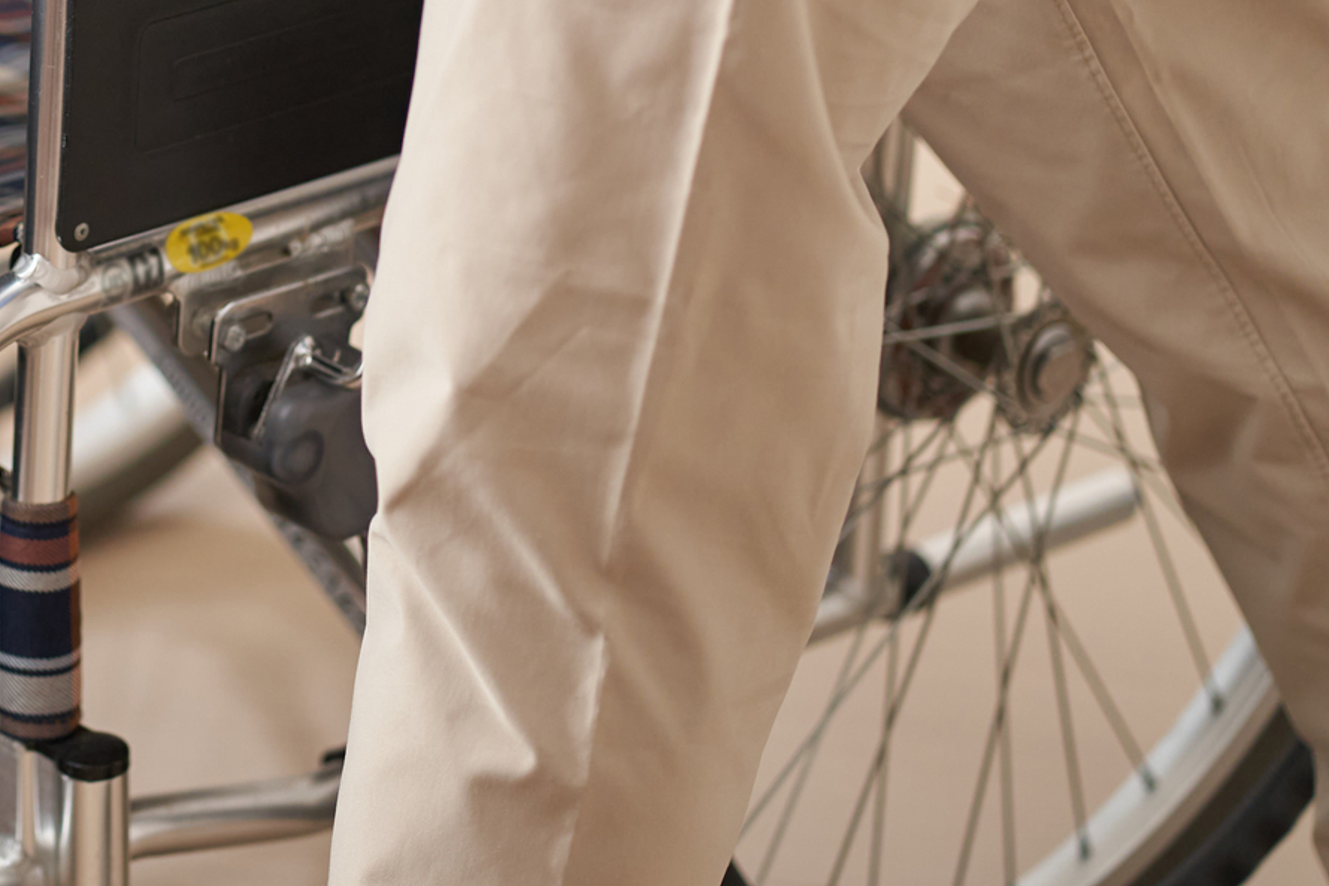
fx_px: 7049
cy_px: -99
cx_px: -1
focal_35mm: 191
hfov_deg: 10.7
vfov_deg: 7.1
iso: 400
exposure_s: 1/125
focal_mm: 85
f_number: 2.5
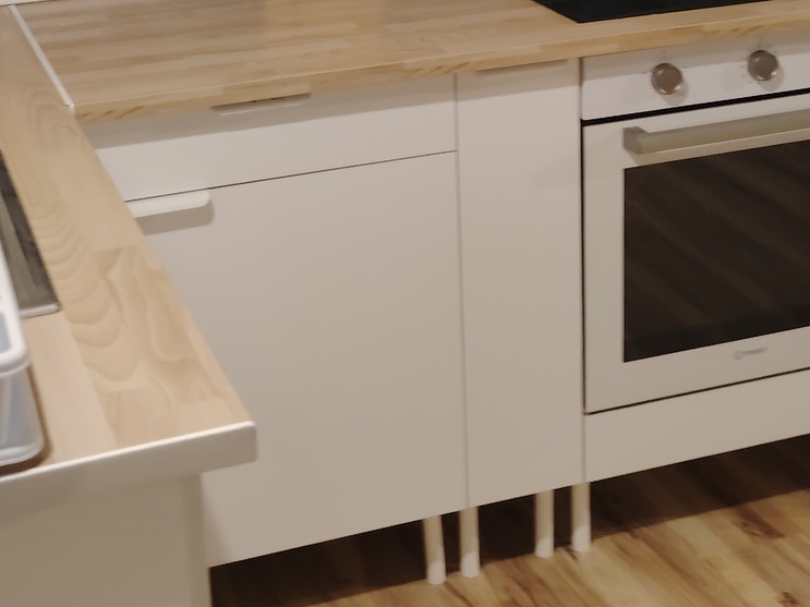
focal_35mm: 62
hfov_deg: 31.0
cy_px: -9
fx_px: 1451
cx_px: 289
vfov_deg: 22.7
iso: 1841
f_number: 1.75
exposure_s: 1/33.3
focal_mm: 5.25
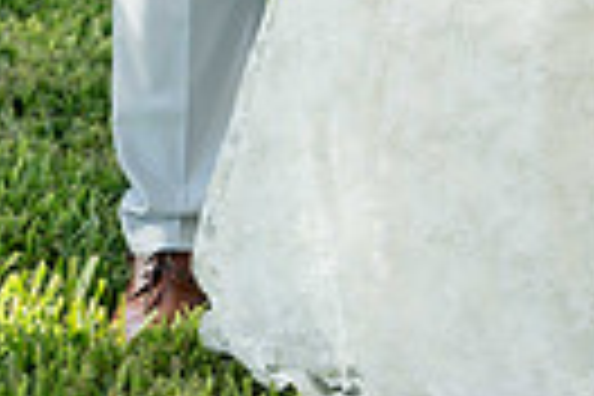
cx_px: 436
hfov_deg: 9.7
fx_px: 3481
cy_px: -603
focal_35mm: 211
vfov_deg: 6.2
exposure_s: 1/500
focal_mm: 62
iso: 500
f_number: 4
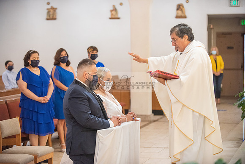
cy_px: 82
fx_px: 647
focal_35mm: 95
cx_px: 122
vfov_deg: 14.4
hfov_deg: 21.5
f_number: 2.8
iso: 2000
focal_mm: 95
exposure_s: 1/160
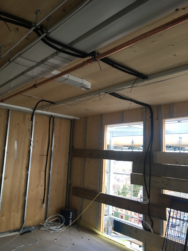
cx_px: 94
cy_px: 126
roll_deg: -3.3
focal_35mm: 29
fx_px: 210
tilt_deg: +10.1
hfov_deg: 48.2
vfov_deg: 61.7
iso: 32
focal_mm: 4.15
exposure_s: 1/33
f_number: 2.2
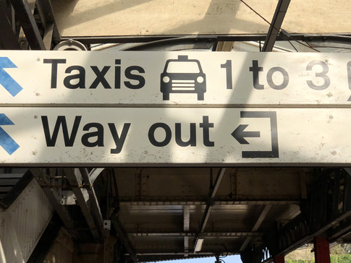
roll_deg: +2.2
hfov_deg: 26.0
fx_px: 761
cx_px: 179
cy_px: 94
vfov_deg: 19.6
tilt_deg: +16.9
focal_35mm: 75
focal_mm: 6
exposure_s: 1/1453
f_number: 2.4
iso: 16
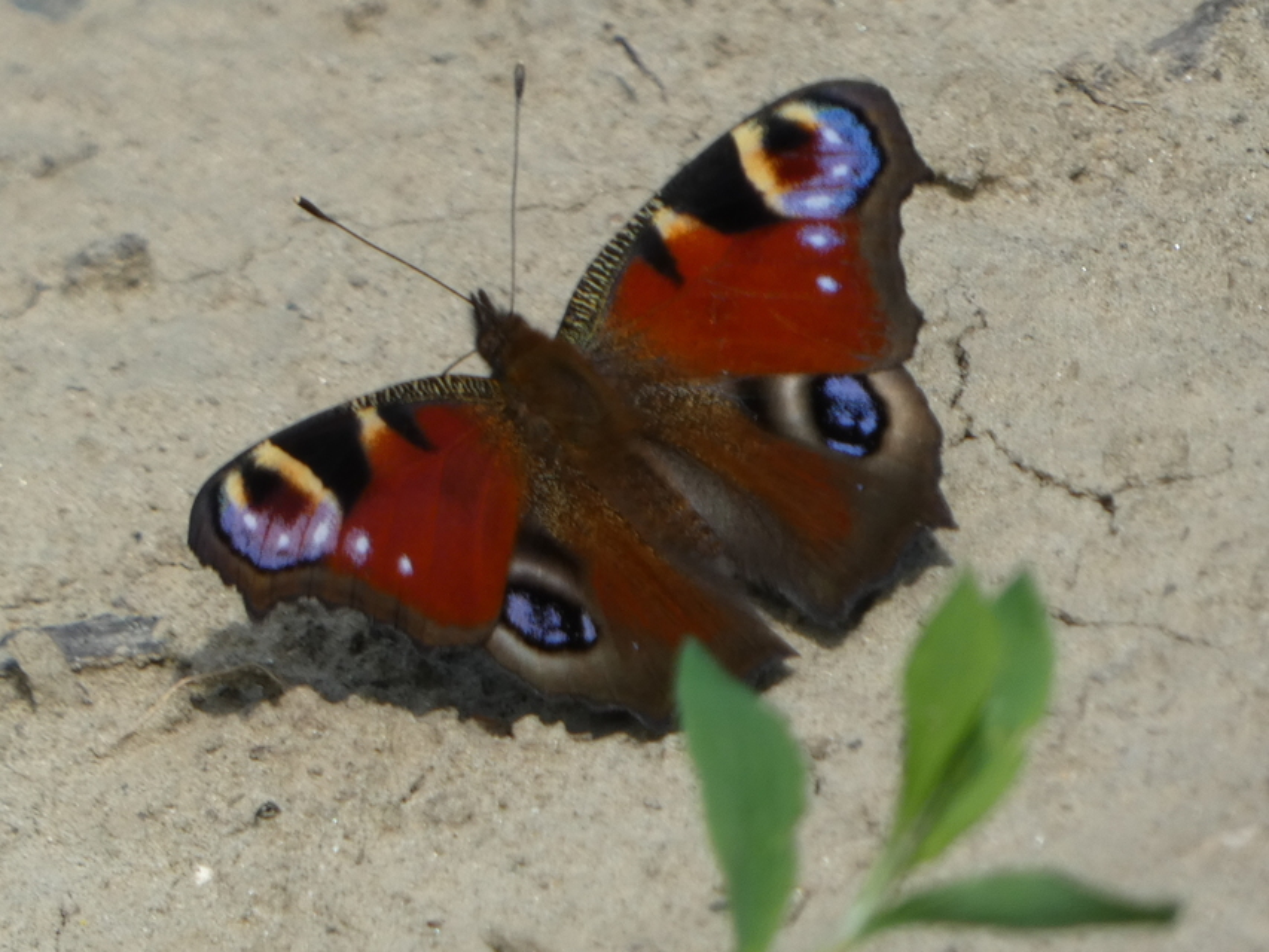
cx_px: 634
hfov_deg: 2.0
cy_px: 476
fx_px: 36665
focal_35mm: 1000
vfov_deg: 1.5
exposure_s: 1/125
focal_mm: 179.2
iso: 80
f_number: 5.6
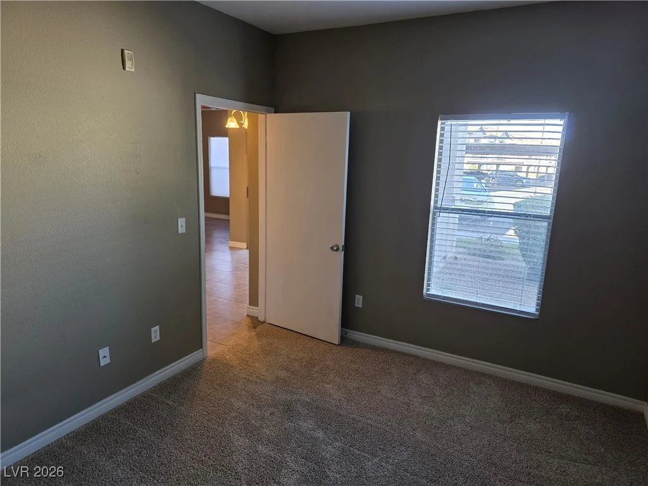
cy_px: 243
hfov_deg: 73.9
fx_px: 431
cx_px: 324
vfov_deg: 58.9
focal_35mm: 23
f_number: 1.7
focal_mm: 6.3
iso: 320
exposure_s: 1/120
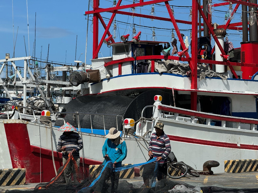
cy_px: 96
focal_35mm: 120
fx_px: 894
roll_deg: -0.3
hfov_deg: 16.4
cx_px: 129
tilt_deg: +1.5
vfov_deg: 12.3
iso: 50
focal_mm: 15.66
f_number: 2.8
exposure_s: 1/2212
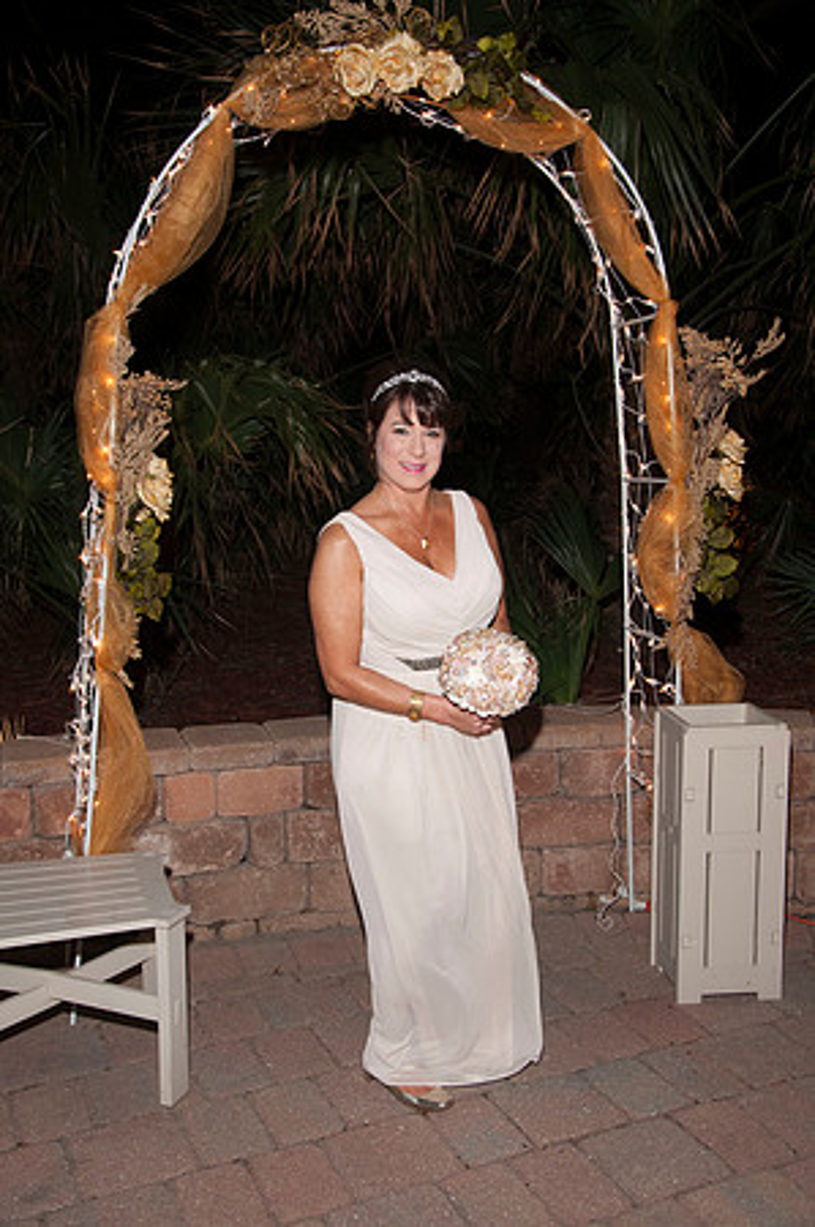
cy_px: 614
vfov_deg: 51.3
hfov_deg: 35.4
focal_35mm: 38
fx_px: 1276
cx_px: 408
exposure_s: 1/30
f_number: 5.6
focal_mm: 25
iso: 400
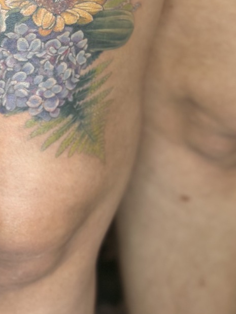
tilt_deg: -21.5
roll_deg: +1.4
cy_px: -28
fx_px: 1126
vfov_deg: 15.5
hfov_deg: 11.9
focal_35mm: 124
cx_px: 49
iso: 100
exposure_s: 1/60
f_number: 1.78
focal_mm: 6.86
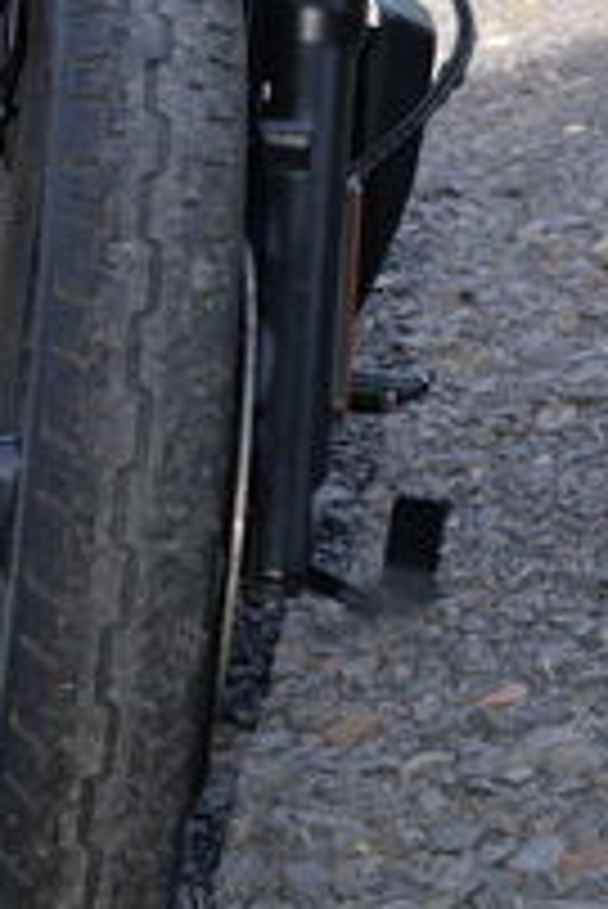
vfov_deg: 11.3
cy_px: -232
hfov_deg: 7.7
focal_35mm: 178
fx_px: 4501
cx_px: 203
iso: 200
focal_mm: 50
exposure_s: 1/200
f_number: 7.1
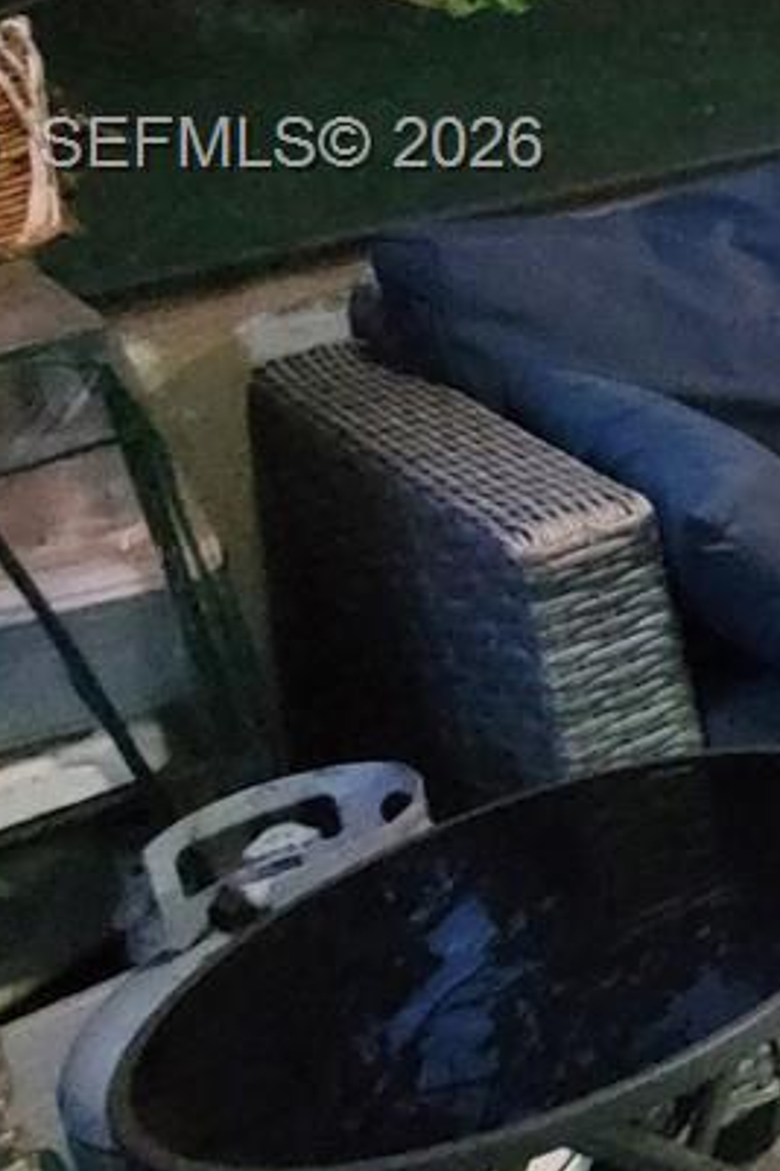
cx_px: 1972
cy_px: 149
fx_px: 1756
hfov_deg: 14.1
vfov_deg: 35.1
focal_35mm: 54
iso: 800
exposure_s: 1/24
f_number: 2.2
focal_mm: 1.74
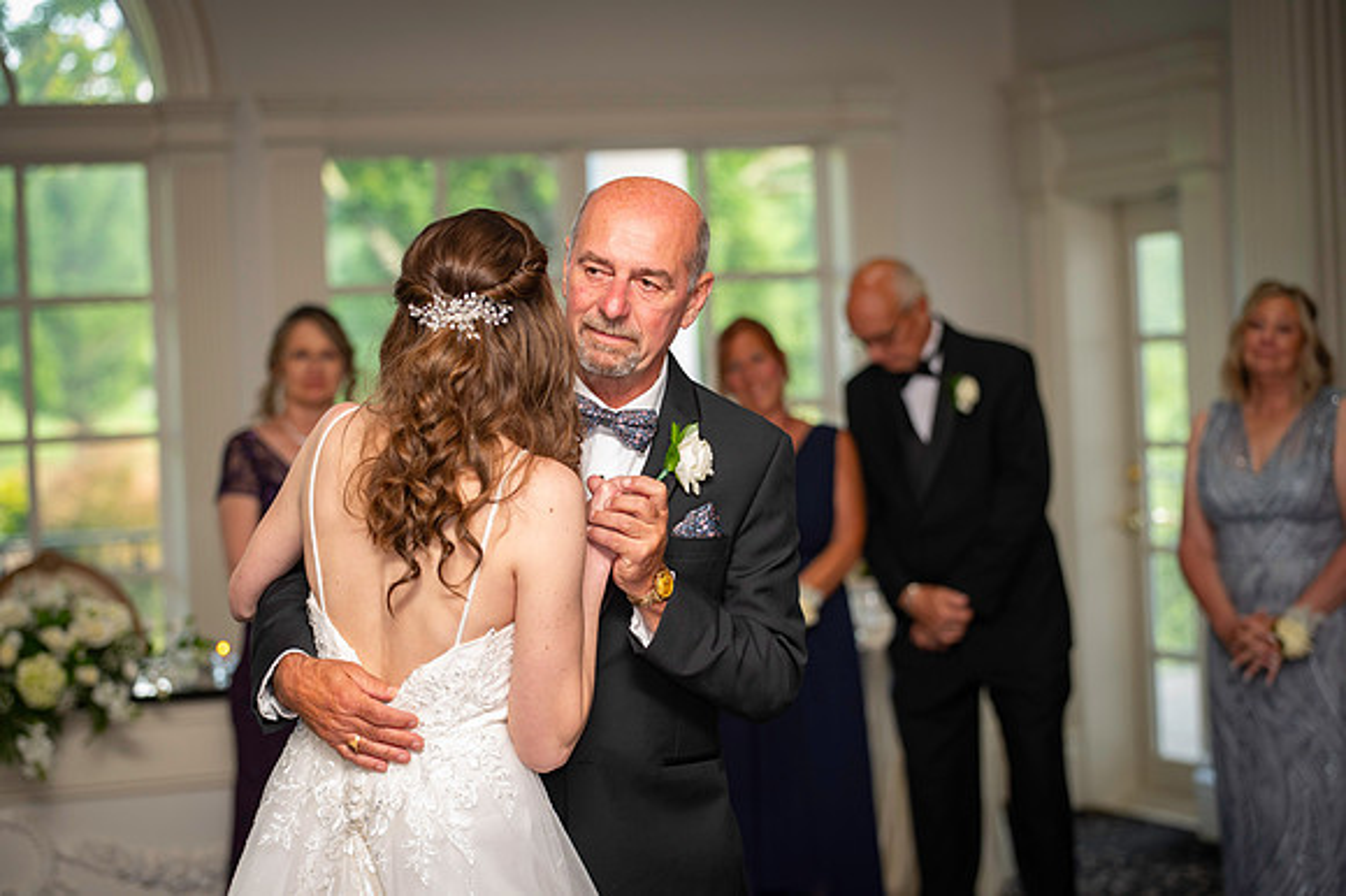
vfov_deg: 14.4
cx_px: 673
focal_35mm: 95
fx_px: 3550
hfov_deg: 21.5
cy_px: 448
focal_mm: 95
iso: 800
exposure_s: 1/125
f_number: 2.8
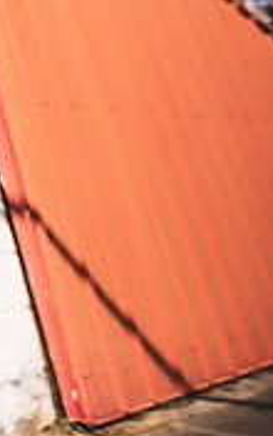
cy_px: 43
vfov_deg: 39.5
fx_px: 559
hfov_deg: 13.7
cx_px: -442
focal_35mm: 47
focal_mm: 14
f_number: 2.8
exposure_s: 1/2500
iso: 100
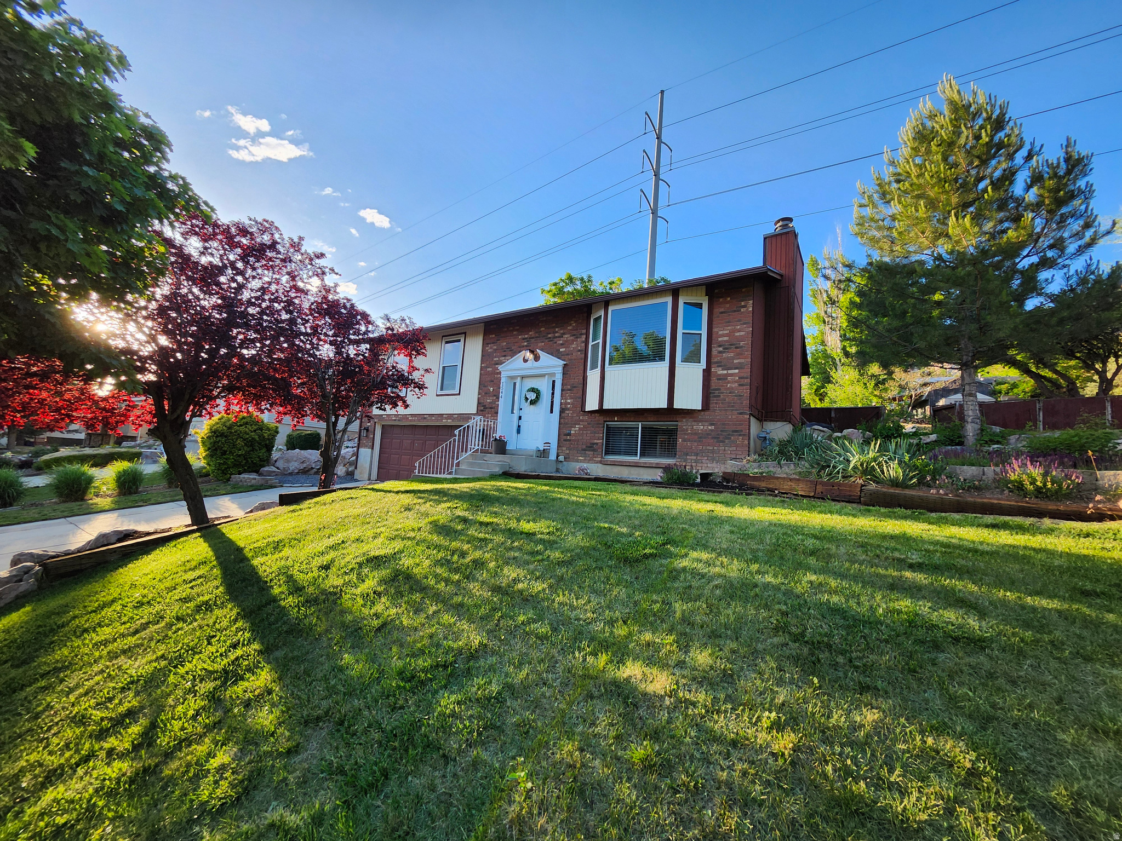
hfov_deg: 106.2
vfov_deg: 89.9
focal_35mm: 13
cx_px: 561
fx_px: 421
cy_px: 420
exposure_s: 1/298
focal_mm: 1.74
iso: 40
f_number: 2.2
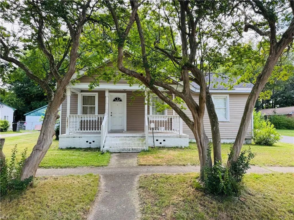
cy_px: 110
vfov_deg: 56.8
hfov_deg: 71.6
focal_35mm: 24
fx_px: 204
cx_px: 147
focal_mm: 6.76
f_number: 1.78
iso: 80
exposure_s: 1/414
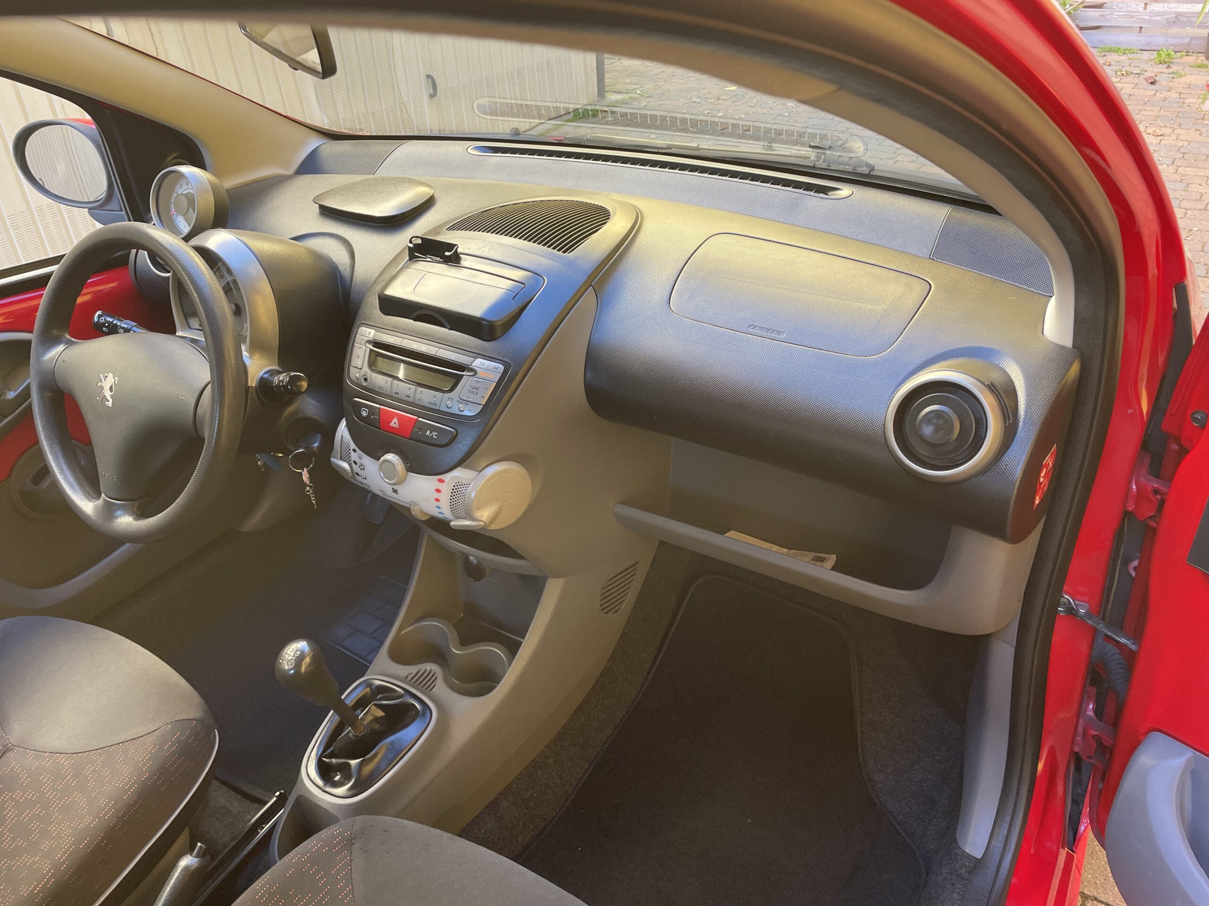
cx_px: 604
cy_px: 453
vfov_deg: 53.1
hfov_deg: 67.3
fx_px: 908
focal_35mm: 26
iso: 100
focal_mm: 4.2
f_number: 1.6
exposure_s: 1/121
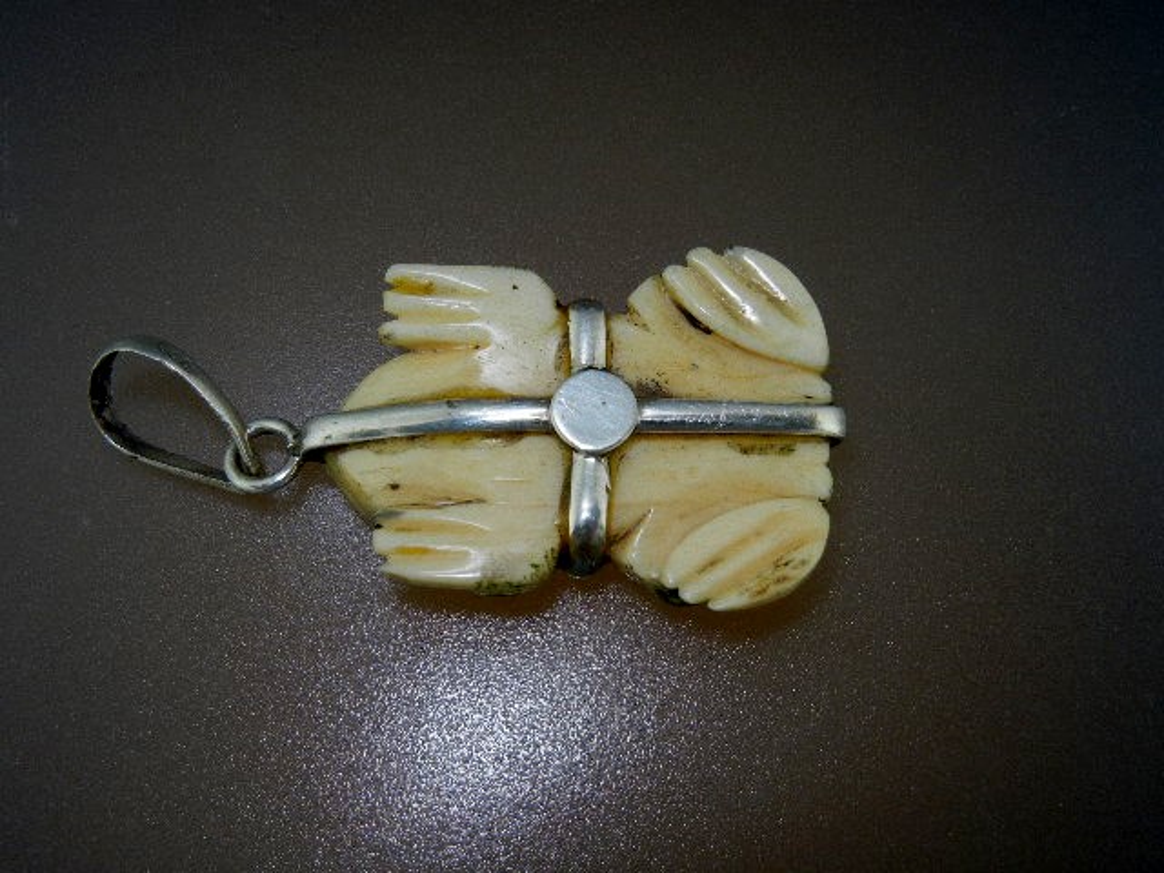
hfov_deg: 32.7
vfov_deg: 24.8
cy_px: 436
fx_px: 1984
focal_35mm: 59
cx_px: 582
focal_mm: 10.6
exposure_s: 1/30
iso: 200
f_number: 4
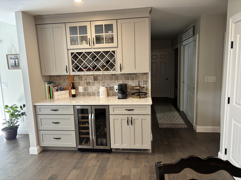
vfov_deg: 53.1
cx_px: 120
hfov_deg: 67.3
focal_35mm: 26
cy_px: 90
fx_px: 181
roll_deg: +2.2
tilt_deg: -8.7
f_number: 1.6
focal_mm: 5.96
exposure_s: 1/60
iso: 125
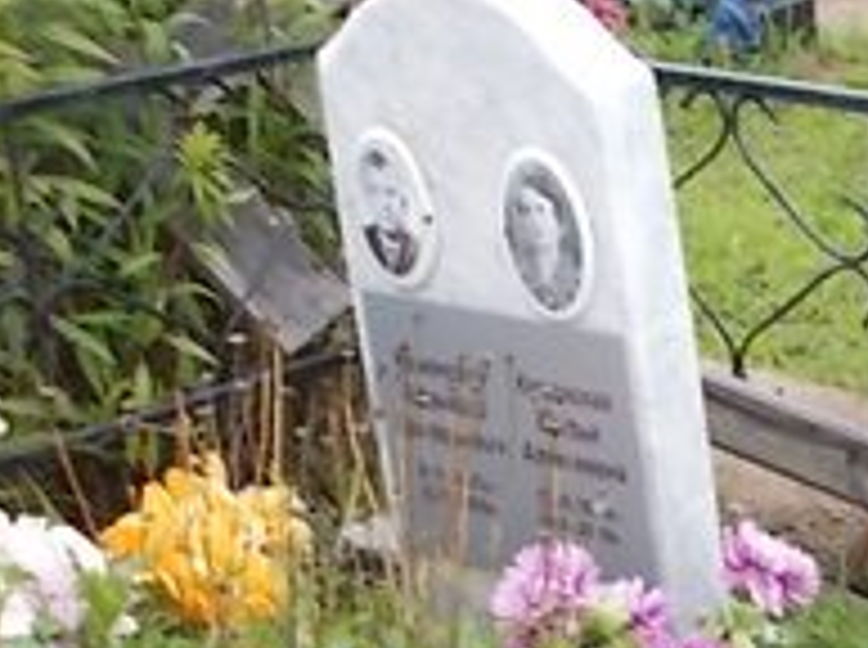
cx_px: 1061
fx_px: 2703
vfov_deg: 13.5
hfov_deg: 17.3
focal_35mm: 108
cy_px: 621
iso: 80
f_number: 3.2
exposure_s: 1/125
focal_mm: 4.6
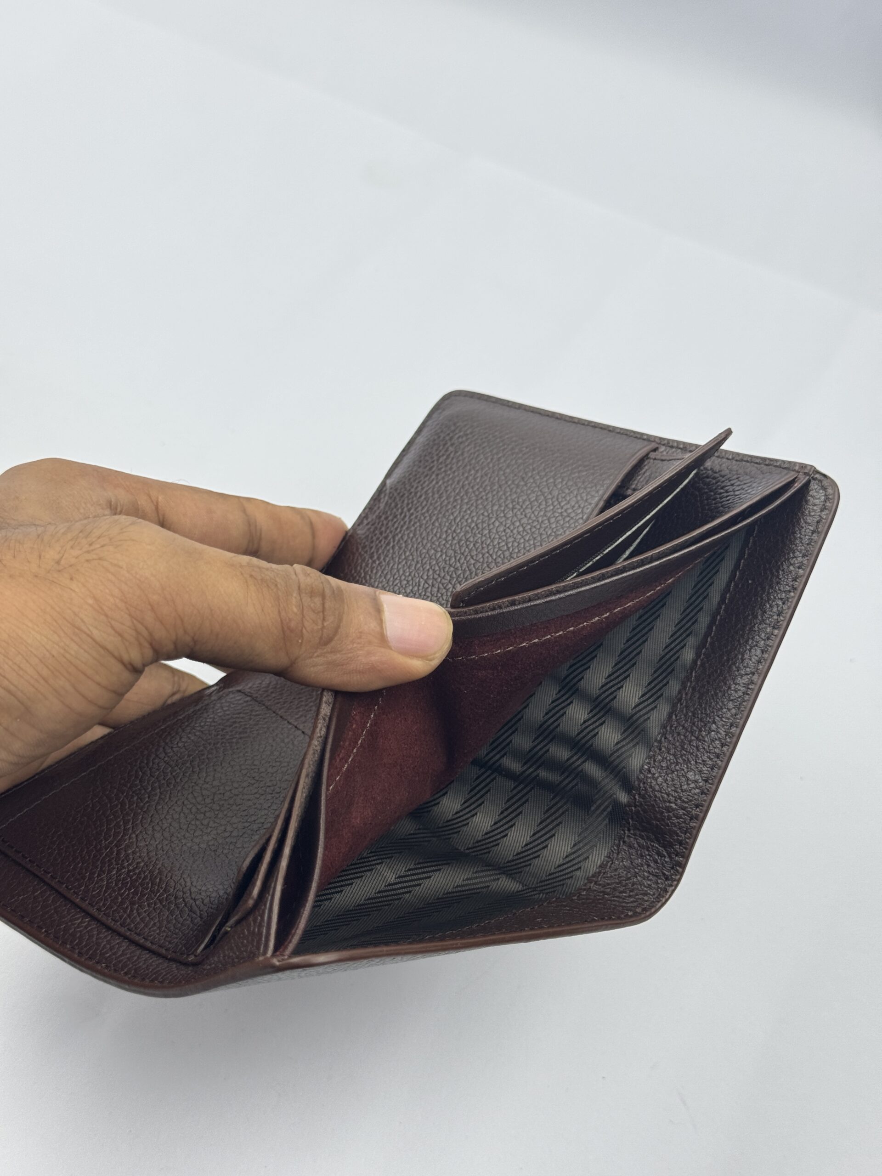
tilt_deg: -50.6
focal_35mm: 48
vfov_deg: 39.7
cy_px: 588
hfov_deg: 30.3
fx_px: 1631
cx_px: 441
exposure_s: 1/186
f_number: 1.78
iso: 64
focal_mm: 6.76
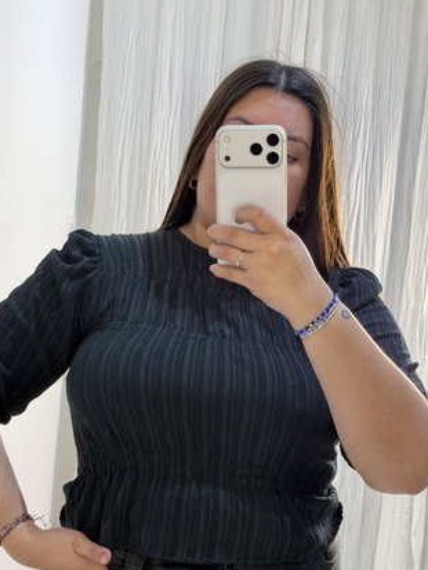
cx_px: 195
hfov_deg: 23.7
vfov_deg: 31.1
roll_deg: -2.7
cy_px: 336
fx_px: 1022
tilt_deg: -14.6
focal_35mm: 62
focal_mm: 6.76
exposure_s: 1/100
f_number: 1.78
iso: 160
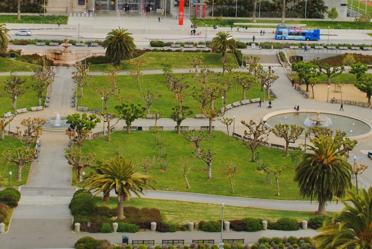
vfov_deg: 16.5
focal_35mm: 81
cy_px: -3
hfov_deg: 25.0
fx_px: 838
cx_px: 200
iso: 100
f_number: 6.3
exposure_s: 1/160
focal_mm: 24
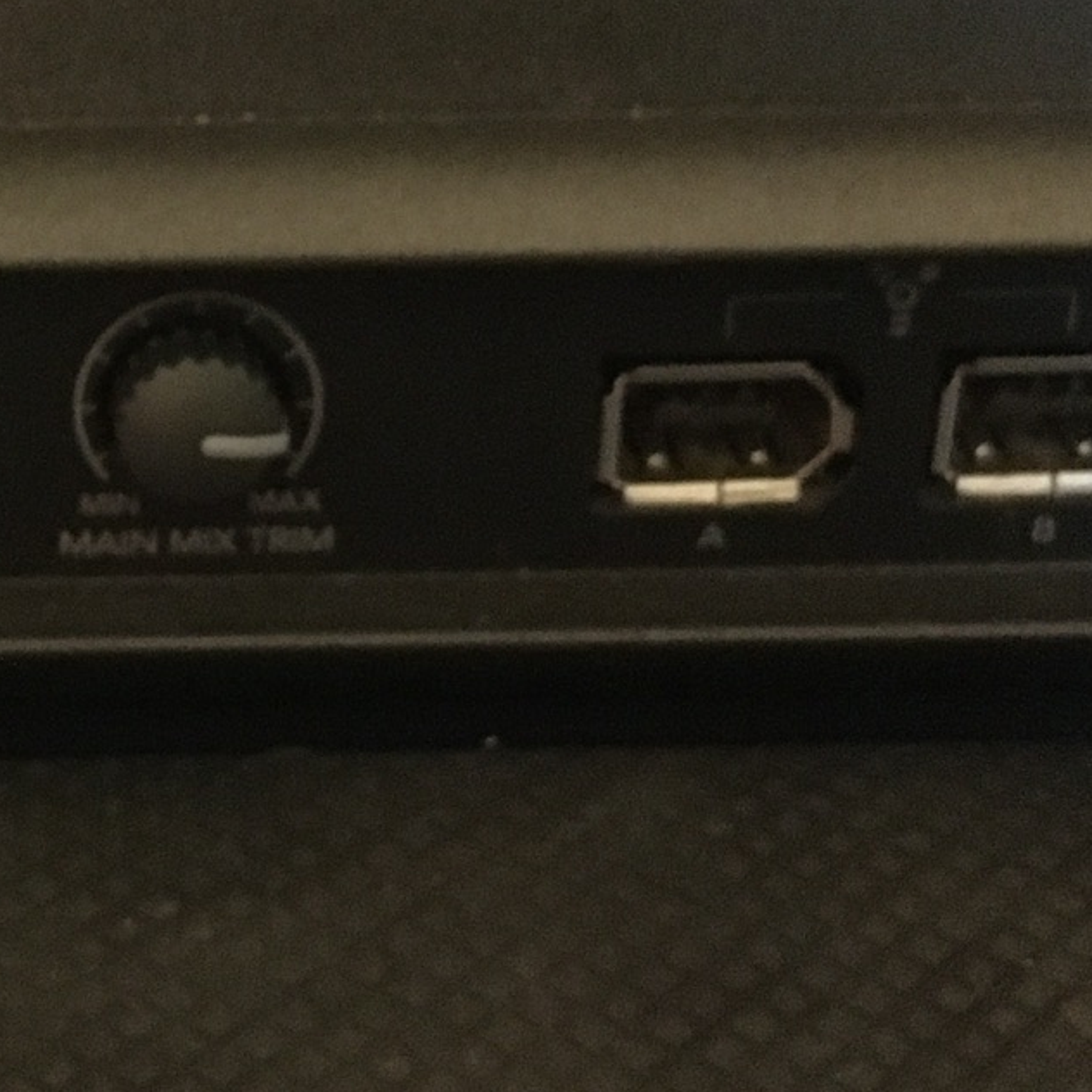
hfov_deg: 20.3
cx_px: 19
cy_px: 373
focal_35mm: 83
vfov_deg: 20.8
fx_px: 2962
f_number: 2.2
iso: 1250
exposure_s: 1/17
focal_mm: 4.15
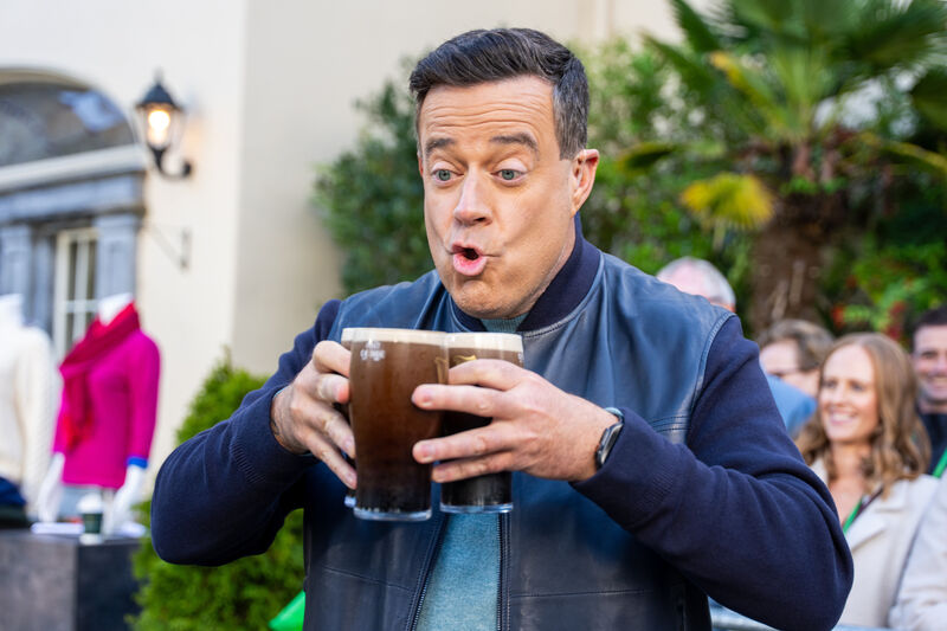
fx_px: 1202
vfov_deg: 29.4
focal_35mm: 46
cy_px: 316
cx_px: 474
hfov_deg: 43.0
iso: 400
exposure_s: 1/400
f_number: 2.8
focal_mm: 45.7
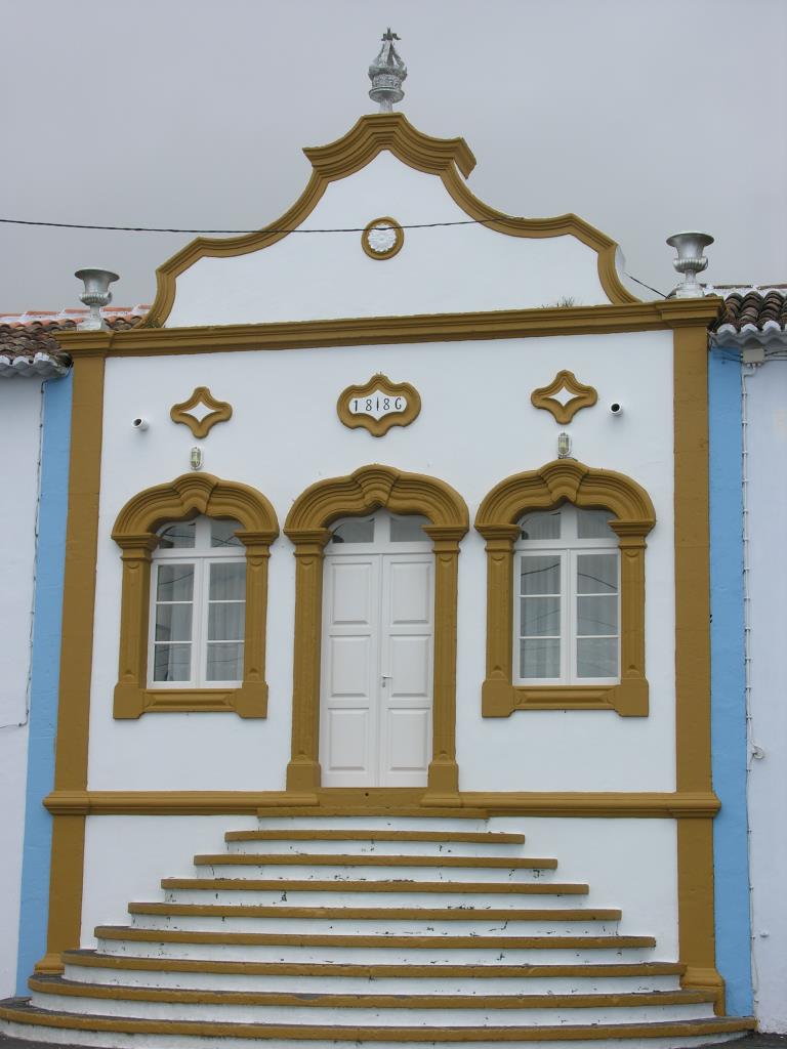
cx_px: 394
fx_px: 2152
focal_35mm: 71
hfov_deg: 20.7
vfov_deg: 27.4
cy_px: 524
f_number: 6.6
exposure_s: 1/178
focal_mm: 18
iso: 50
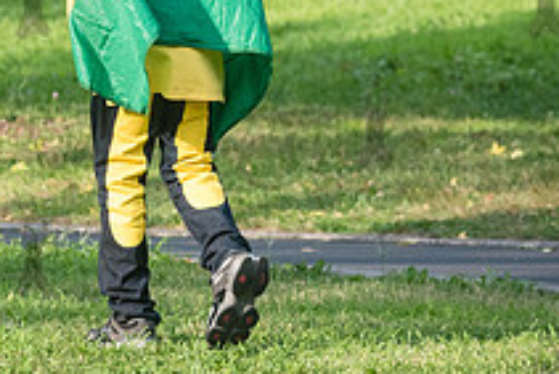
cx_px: 431
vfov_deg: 1.9
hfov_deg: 2.9
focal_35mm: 710
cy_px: 18
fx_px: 11032
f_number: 5
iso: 1000
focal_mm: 170
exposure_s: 1/1250
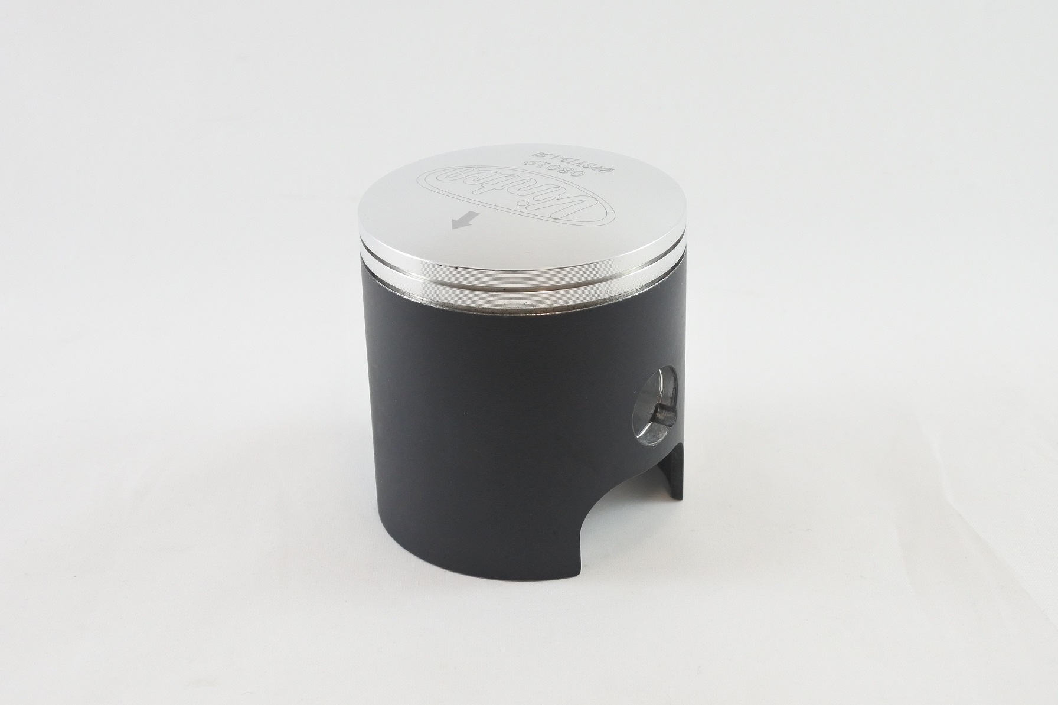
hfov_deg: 43.6
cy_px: 352
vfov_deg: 29.9
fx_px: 1322
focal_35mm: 45
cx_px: 529
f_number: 4.5
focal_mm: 16.8
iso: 450
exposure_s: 1/125
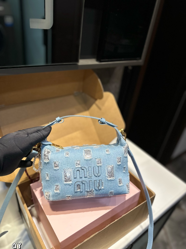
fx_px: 172
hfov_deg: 56.8
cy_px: 124
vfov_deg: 71.6
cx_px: 93
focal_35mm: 24
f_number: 1.78
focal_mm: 6.86
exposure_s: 1/100
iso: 125
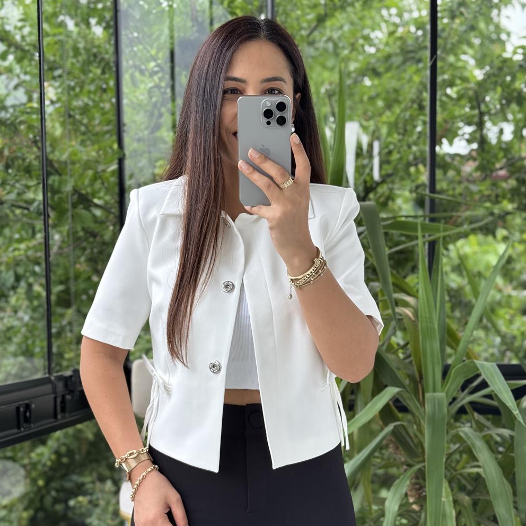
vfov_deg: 29.9
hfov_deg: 30.0
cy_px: 339
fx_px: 980
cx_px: 262
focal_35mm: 57
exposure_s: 1/260
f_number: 1.78
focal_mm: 6.76
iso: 64
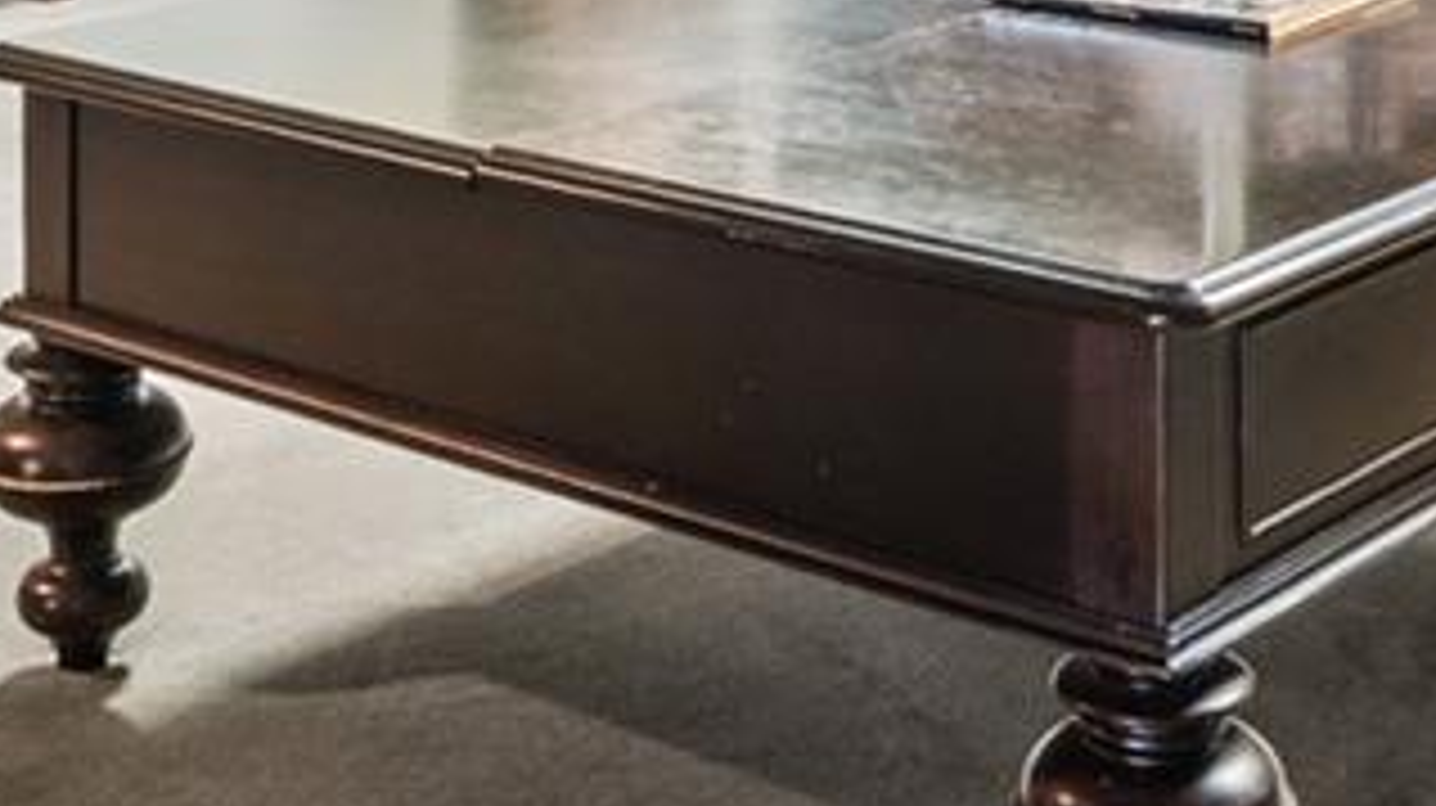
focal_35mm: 87
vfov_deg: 12.6
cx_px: 986
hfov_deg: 24.4
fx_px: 3296
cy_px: -664
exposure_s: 1.6
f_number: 8
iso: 400
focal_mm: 16.5
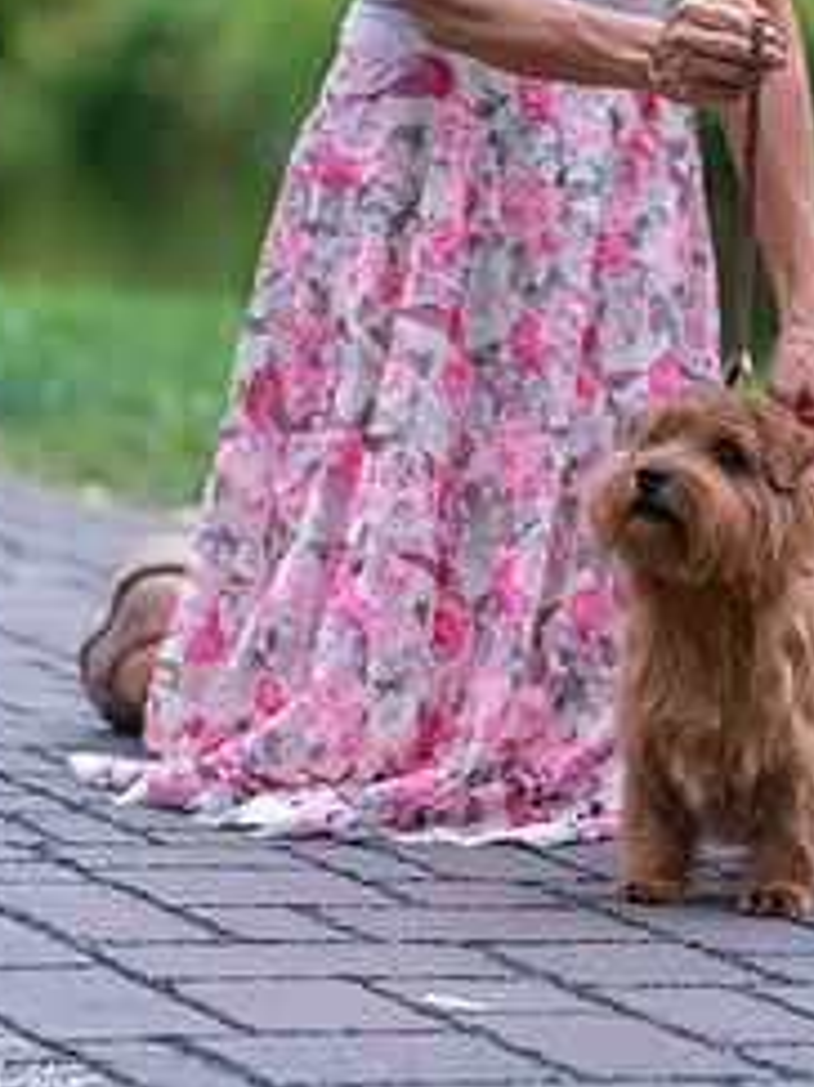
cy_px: 170
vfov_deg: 9.3
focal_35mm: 212
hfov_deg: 7.0
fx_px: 6653
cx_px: 532
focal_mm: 119
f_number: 2.8
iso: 320
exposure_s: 1/125
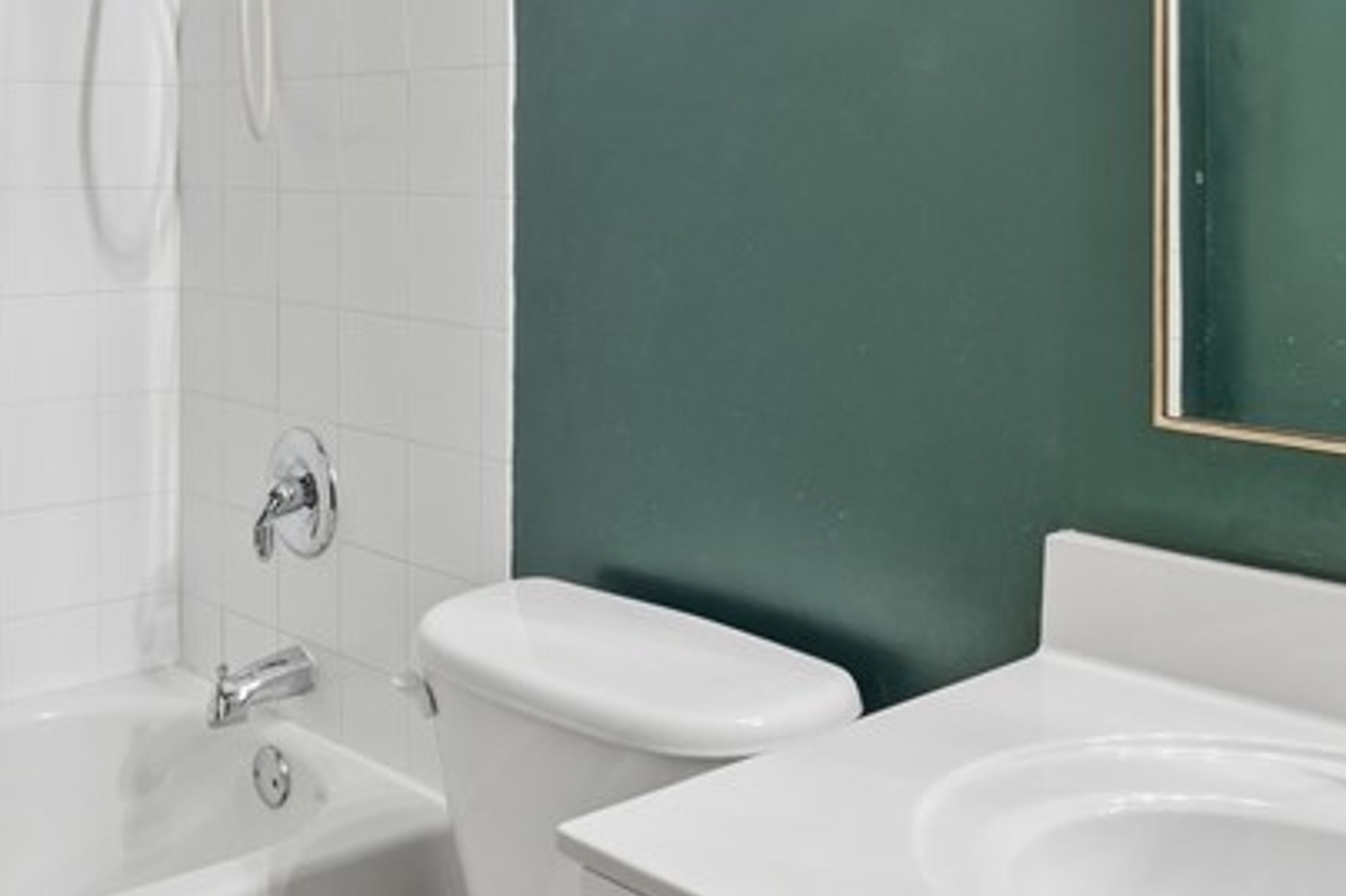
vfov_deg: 30.3
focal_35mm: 43
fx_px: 1607
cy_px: 155
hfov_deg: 45.3
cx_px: 573
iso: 200
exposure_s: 1/13
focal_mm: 16
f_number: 9
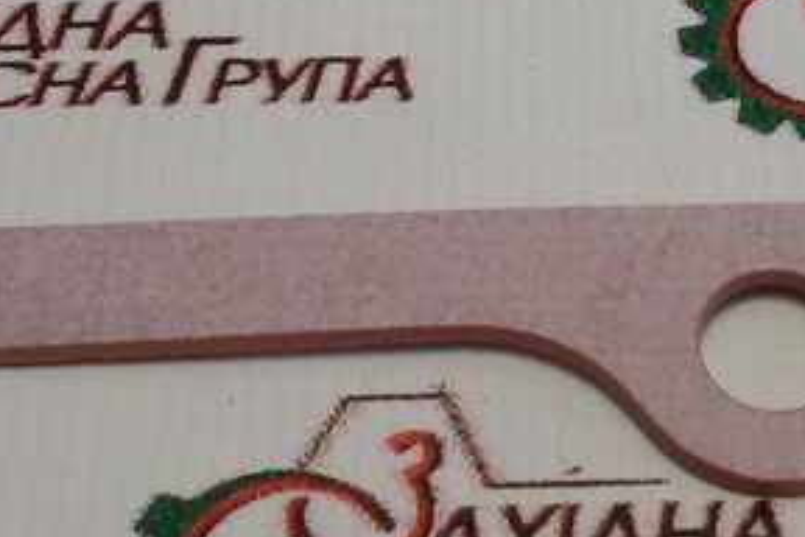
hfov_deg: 18.1
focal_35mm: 112
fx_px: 2504
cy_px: -151
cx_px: 651
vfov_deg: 11.9
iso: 40
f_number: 2.4
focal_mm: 2.93
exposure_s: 1/100
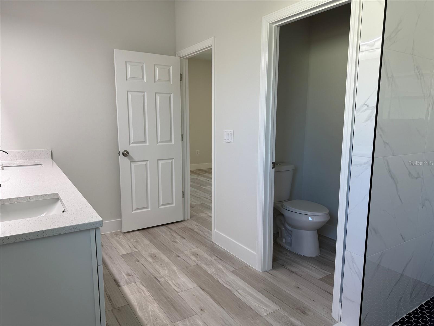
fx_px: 301
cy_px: 163
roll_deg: -0.7
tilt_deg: -7.8
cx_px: 217
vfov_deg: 56.8
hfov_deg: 71.6
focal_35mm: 24
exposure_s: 1/120
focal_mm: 6.76
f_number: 1.78
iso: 100
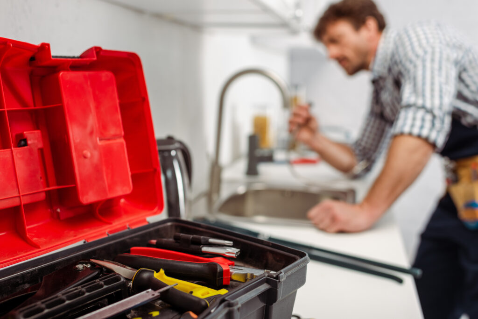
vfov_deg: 37.9
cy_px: 160
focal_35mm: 35
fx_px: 465
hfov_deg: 54.4
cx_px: 239
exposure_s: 1/200
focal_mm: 35
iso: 100
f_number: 3.2
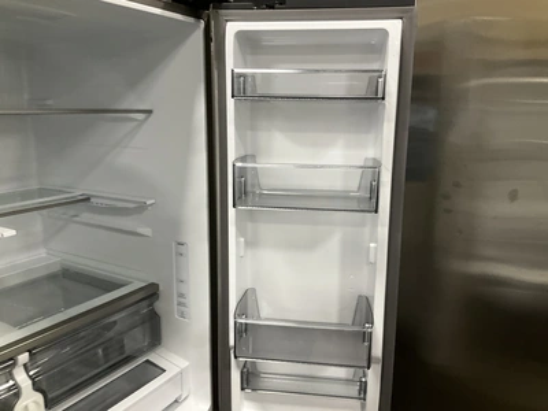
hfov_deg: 61.7
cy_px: 206
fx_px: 459
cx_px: 274
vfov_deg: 48.2
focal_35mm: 29
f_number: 1.8
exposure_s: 1/40
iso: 200
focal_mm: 3
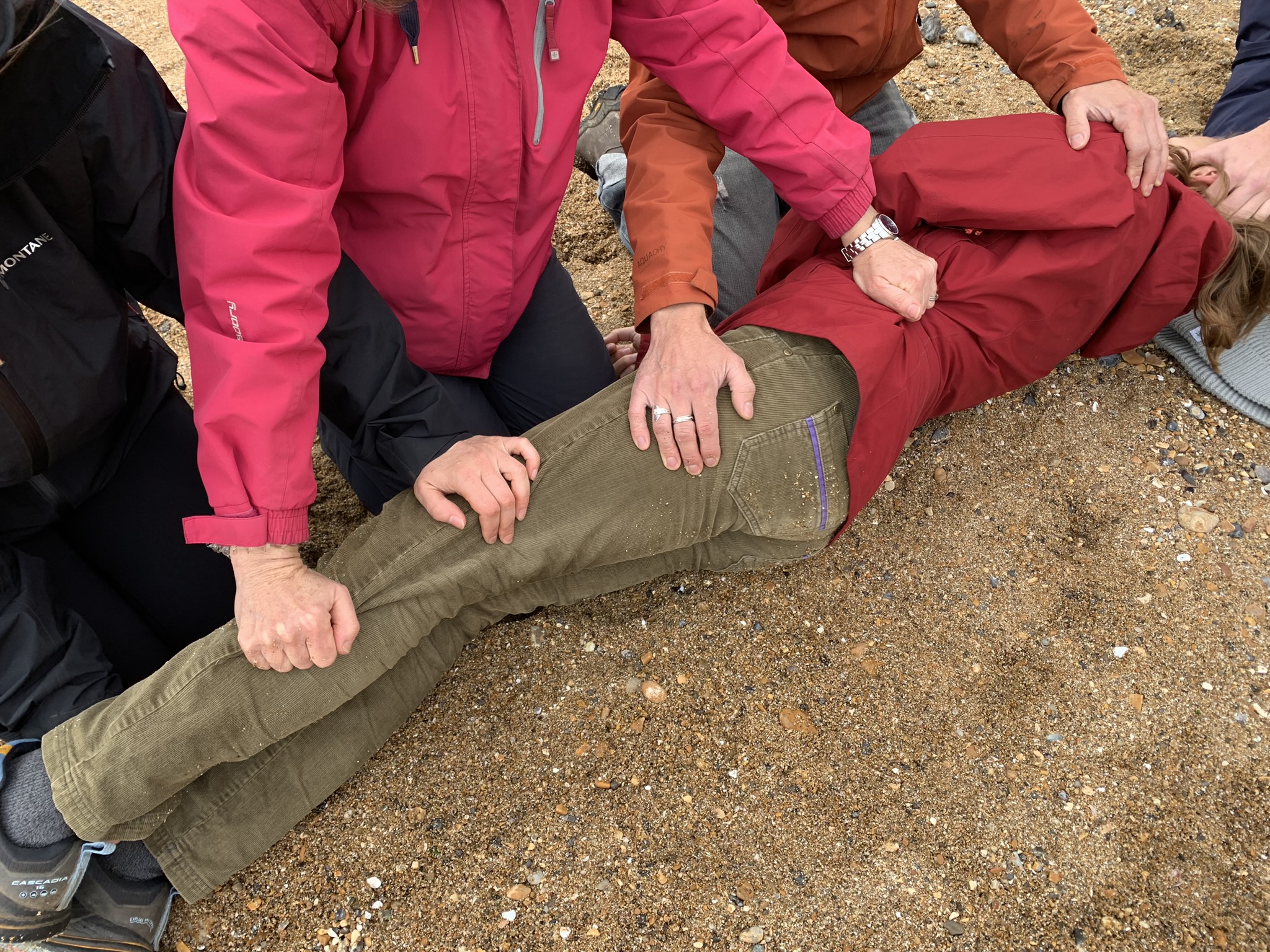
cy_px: 476
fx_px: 954
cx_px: 635
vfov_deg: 53.1
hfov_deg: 67.3
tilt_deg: -47.8
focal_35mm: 26
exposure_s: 1/176
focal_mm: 4.25
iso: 25
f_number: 1.8
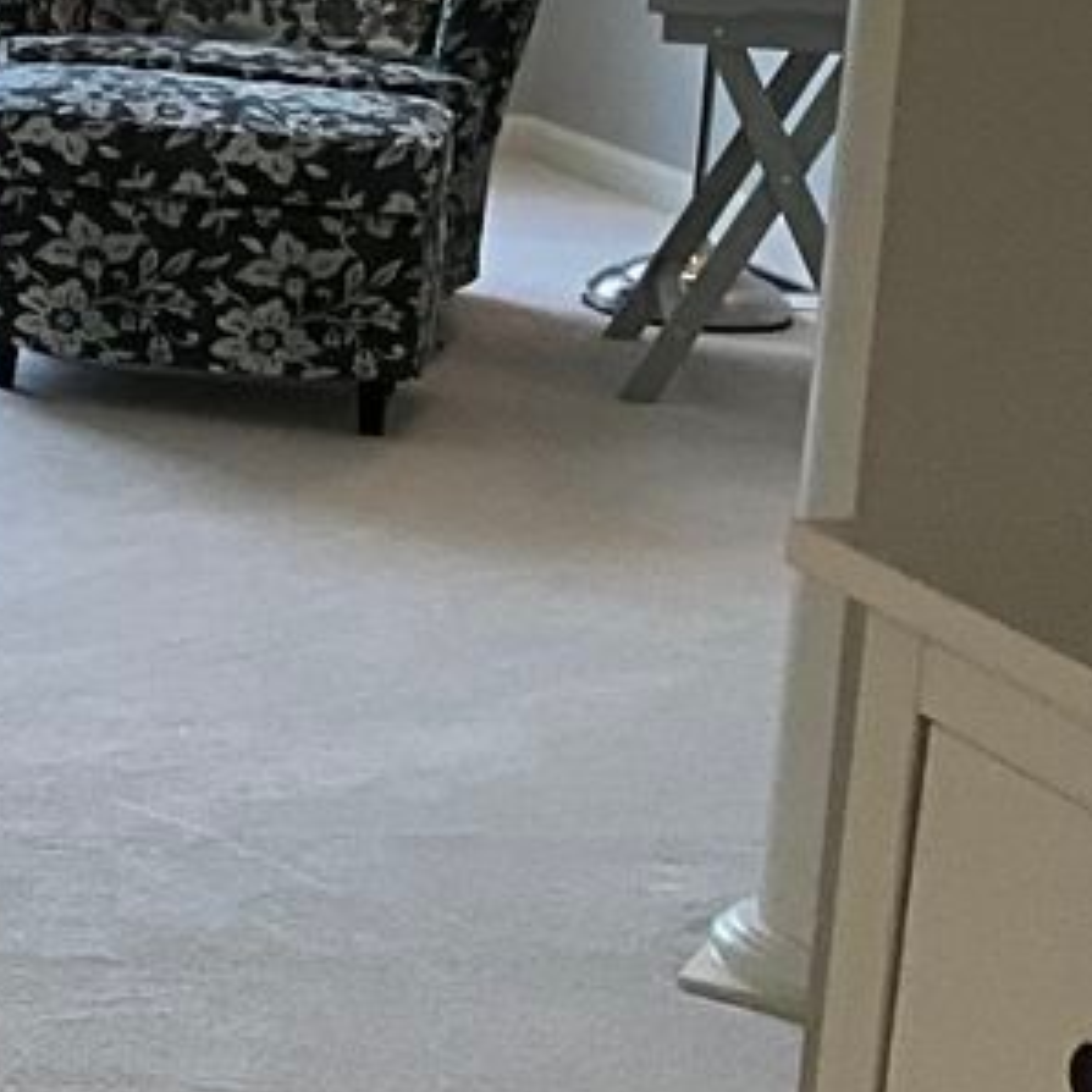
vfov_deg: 13.3
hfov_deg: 11.1
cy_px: -90
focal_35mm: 129
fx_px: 4604
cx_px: -1645
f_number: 1.8
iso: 50
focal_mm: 3
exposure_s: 1/60
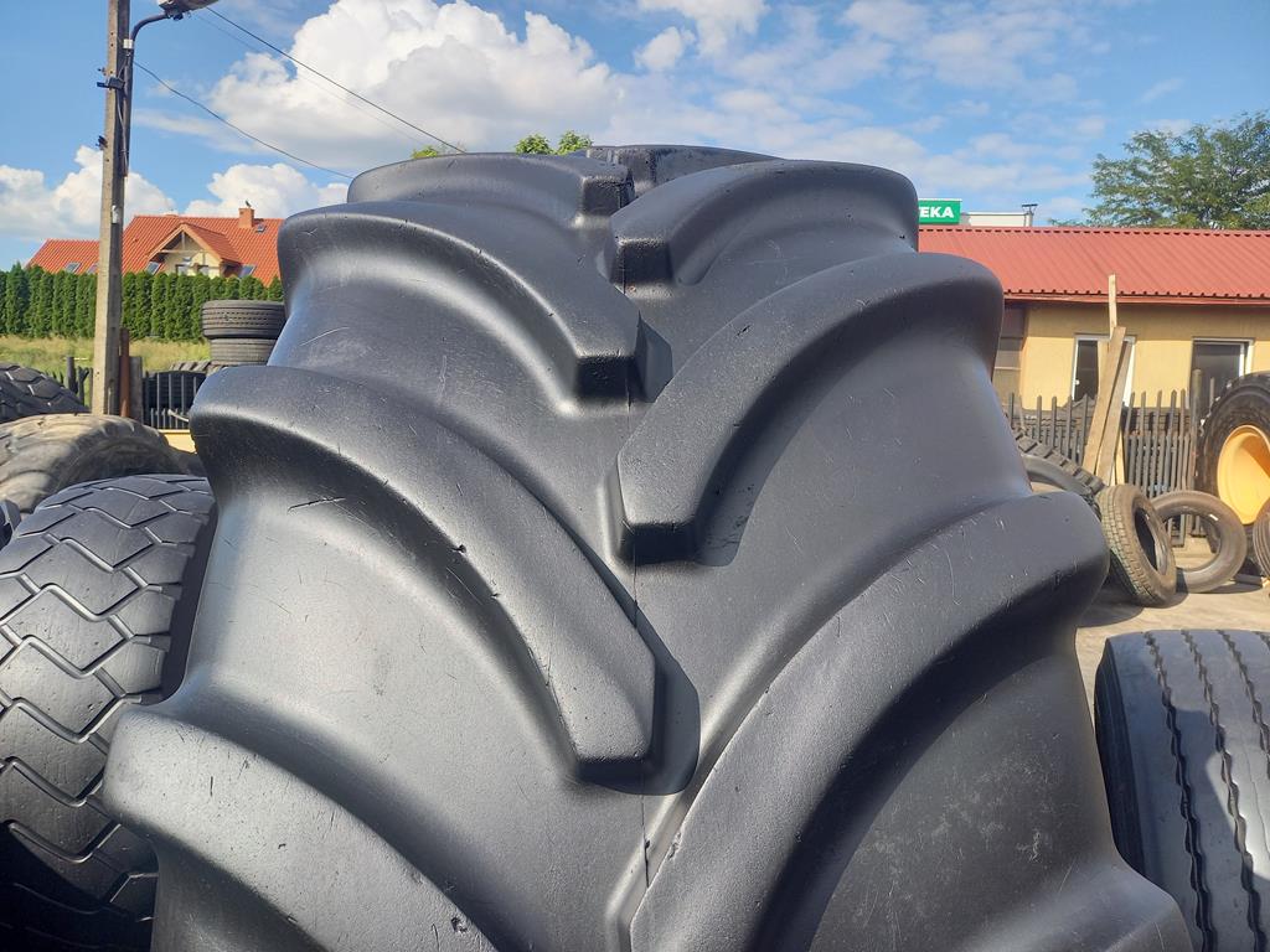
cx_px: 635
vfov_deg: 54.9
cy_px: 476
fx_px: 917
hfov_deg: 69.4
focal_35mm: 25
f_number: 1.8
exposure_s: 1/524
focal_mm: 4.65
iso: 50
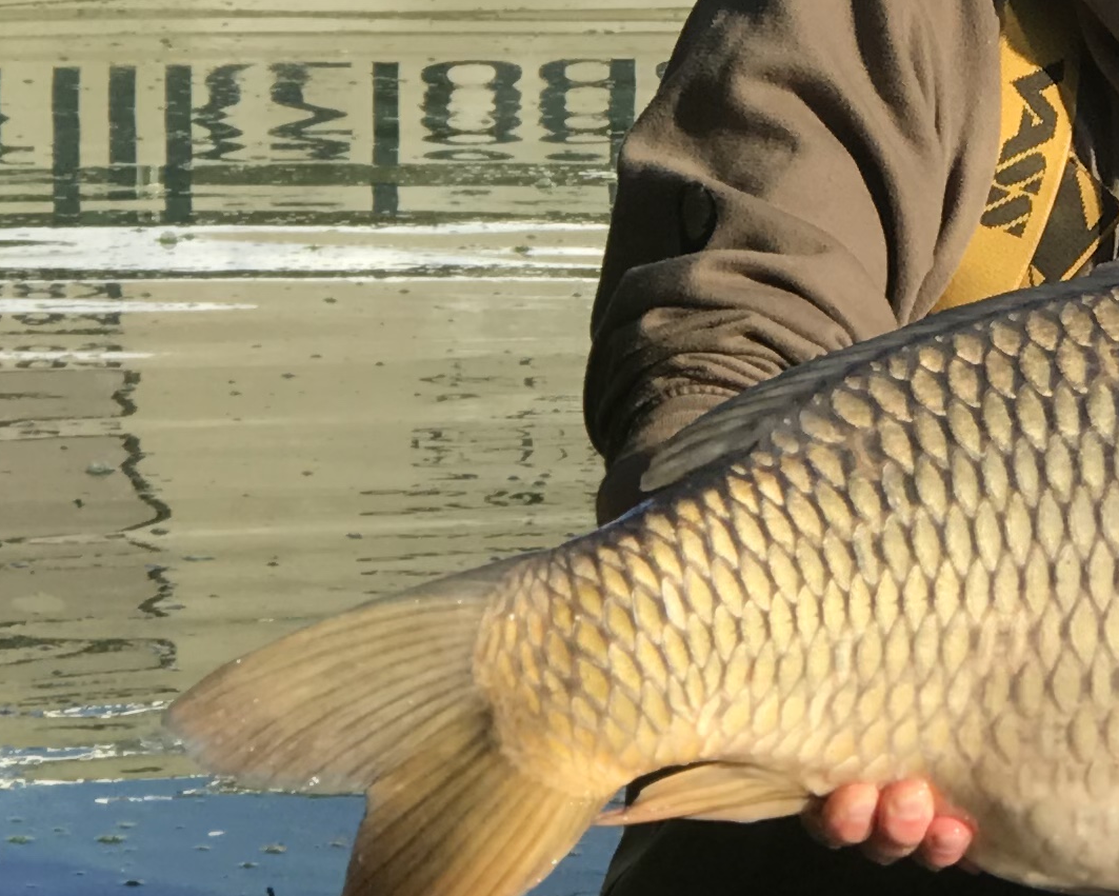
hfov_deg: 9.1
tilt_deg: -4.7
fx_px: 6990
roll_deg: -0.6
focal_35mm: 211
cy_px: 2
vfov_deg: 7.3
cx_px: 1087
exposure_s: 1/772
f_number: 2.8
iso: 20
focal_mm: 6.6
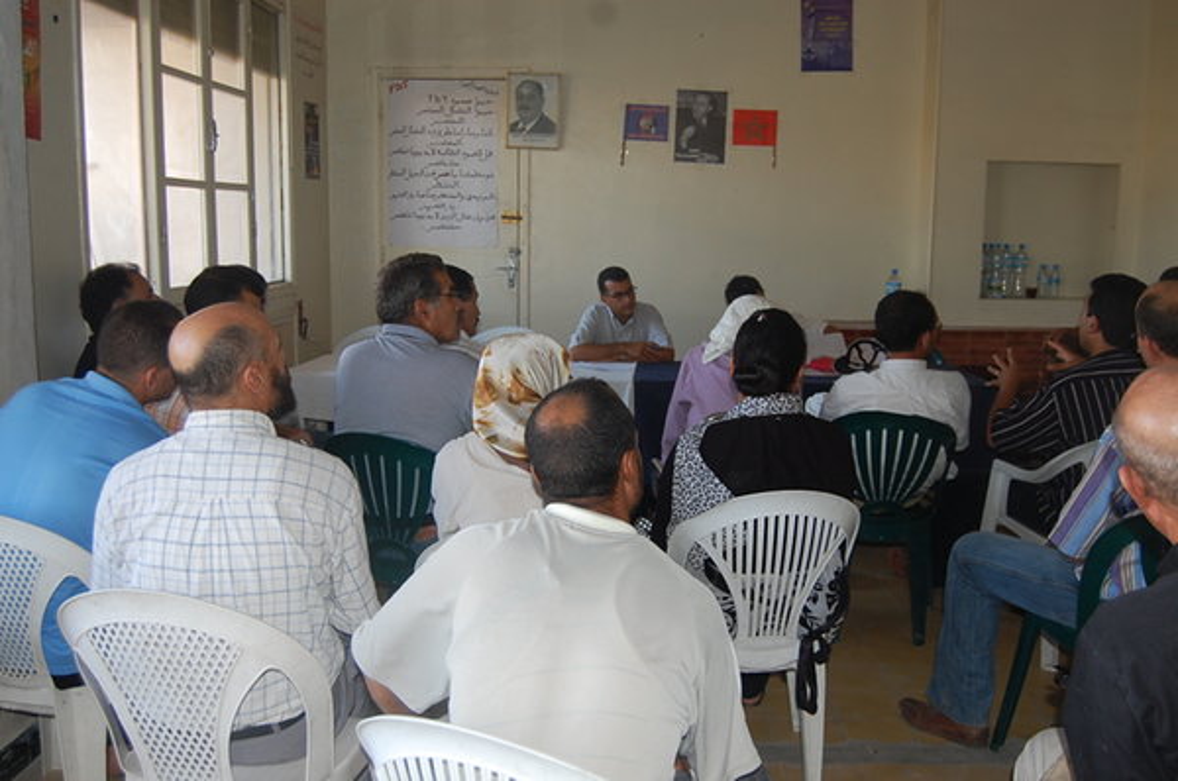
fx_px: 1176
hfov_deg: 53.2
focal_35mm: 36
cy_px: 390
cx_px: 589
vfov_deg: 36.8
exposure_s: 1/60
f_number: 4
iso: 400
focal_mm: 24
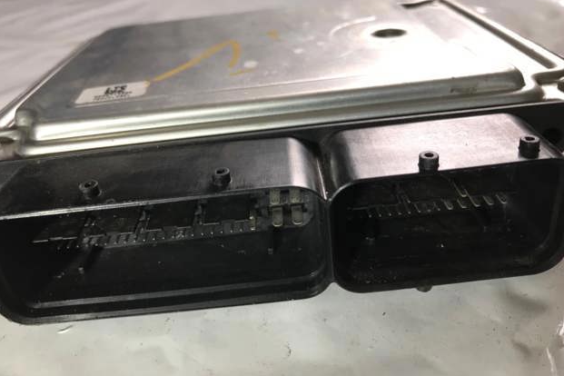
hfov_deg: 61.9
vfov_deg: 43.5
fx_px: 470
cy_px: 160
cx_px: 288
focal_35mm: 30
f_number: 1.8
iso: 20
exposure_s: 1/105
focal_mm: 3.99
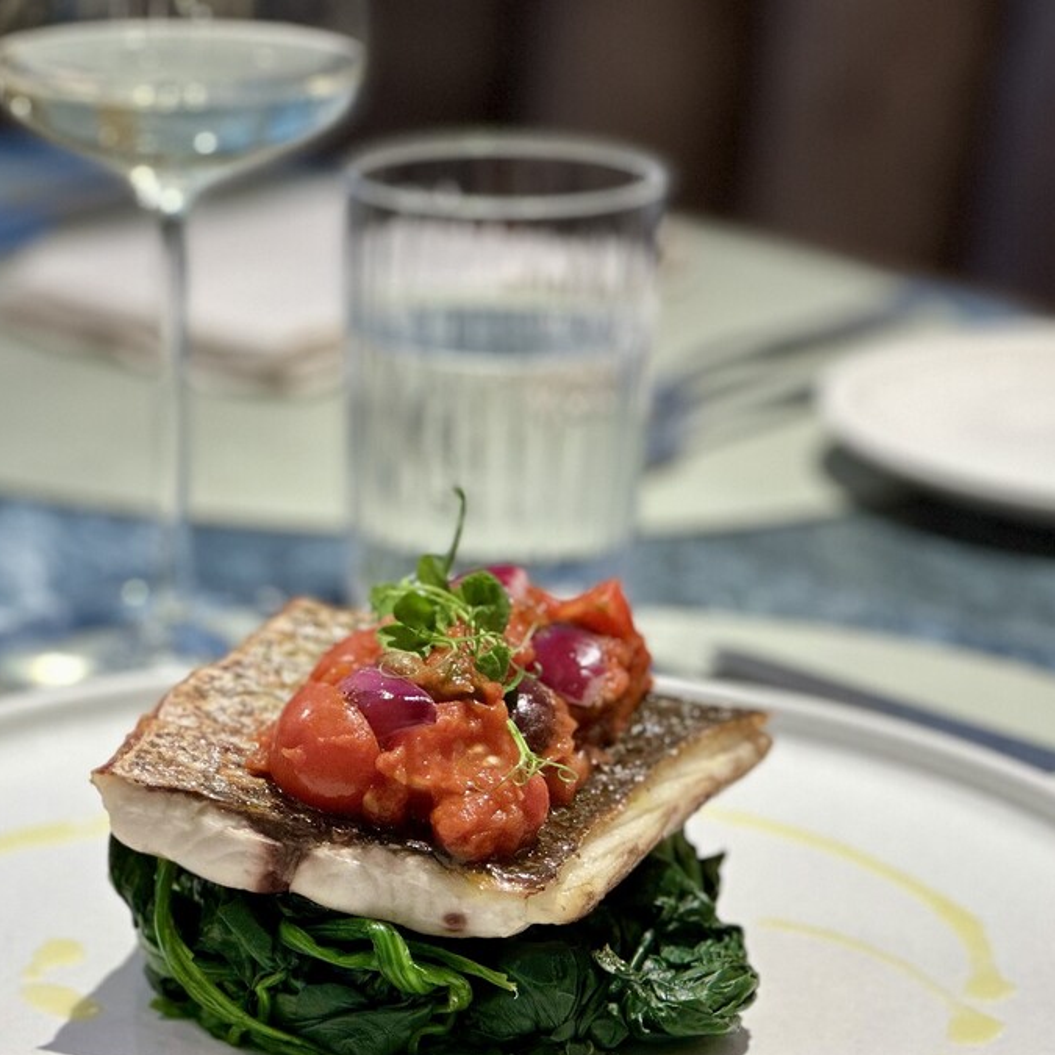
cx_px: 286
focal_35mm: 123
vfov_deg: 14.2
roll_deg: -0.4
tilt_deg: -18.5
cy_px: 703
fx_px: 4241
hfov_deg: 14.1
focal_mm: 9
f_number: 2.8
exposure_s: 1/100
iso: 160
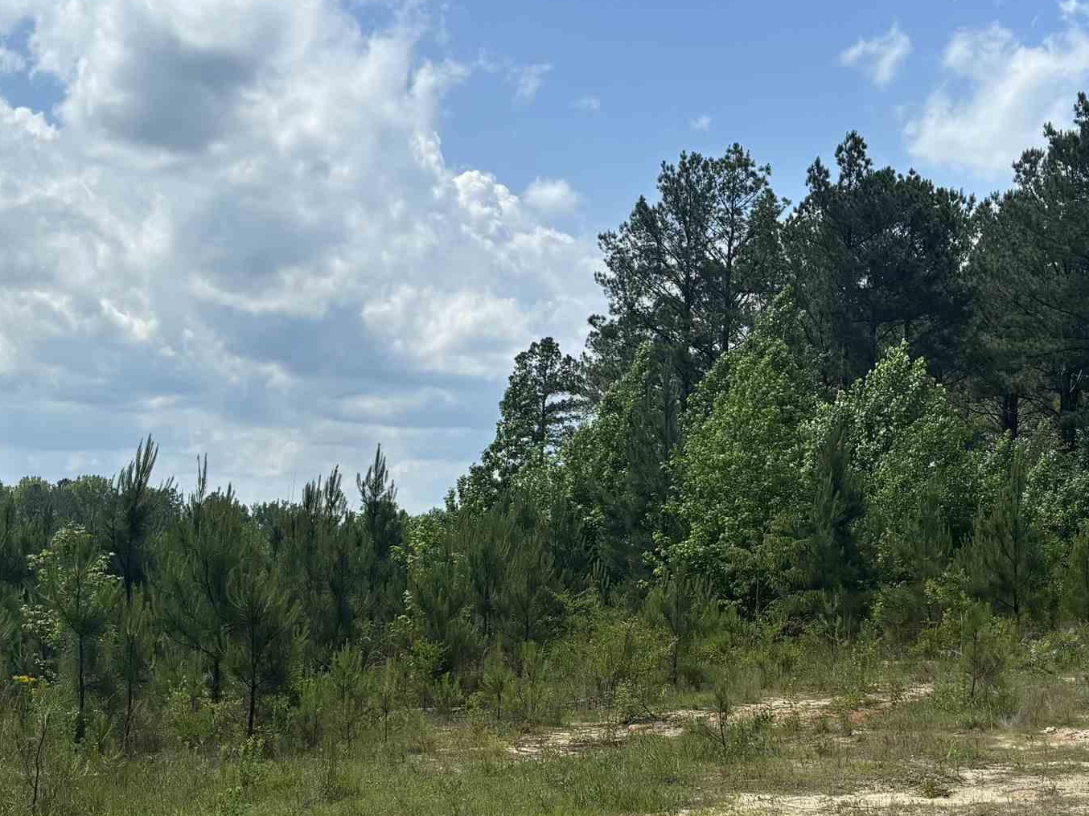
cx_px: 561
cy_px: 568
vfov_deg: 24.6
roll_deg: -1.6
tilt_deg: -0.5
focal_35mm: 59
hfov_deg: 32.7
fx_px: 1856
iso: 50
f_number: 1.6
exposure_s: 1/5076
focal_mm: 5.96
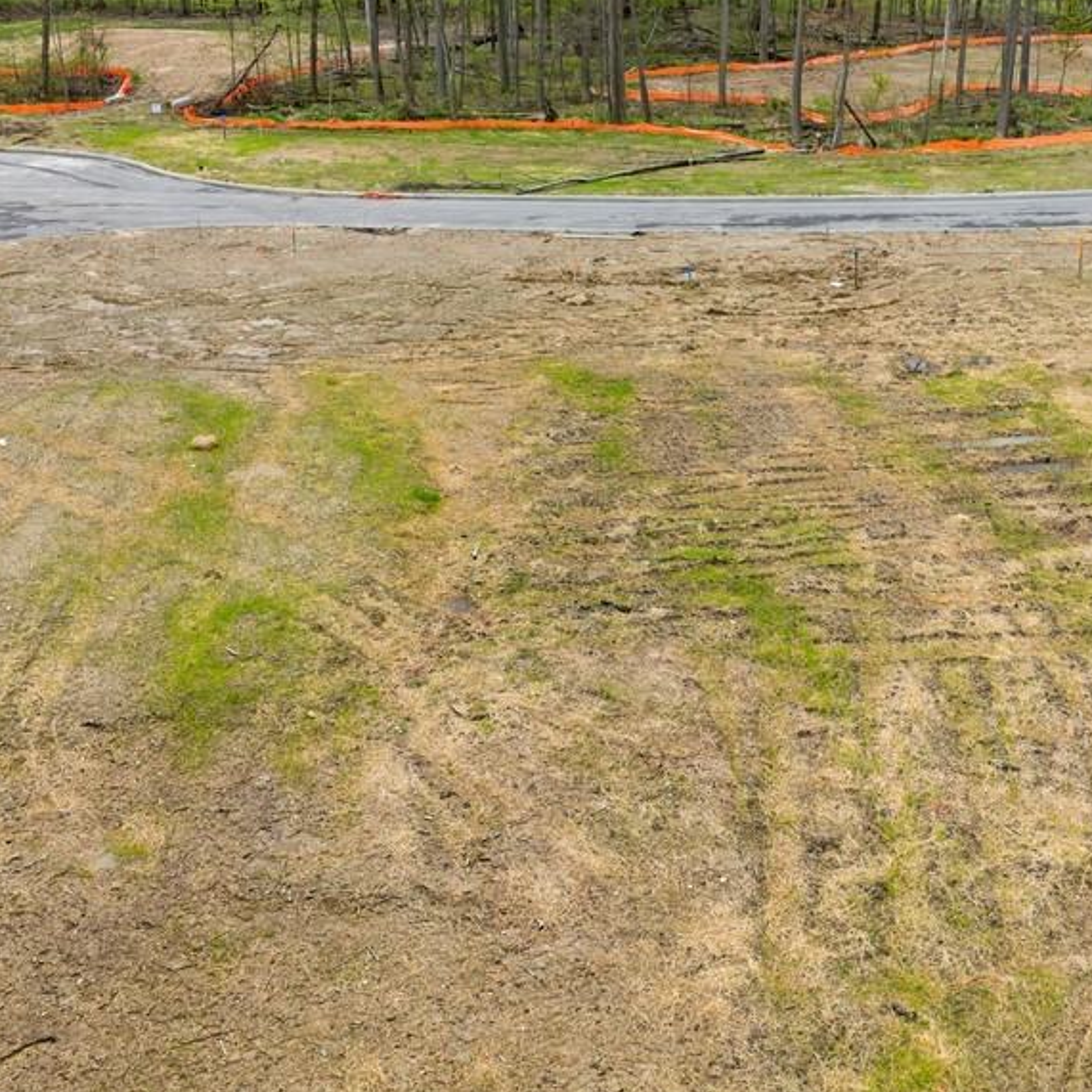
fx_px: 1356
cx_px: 685
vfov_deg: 43.3
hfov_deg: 43.5
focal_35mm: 38
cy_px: 379
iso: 100
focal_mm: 12.29
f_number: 2.8
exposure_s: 1/200
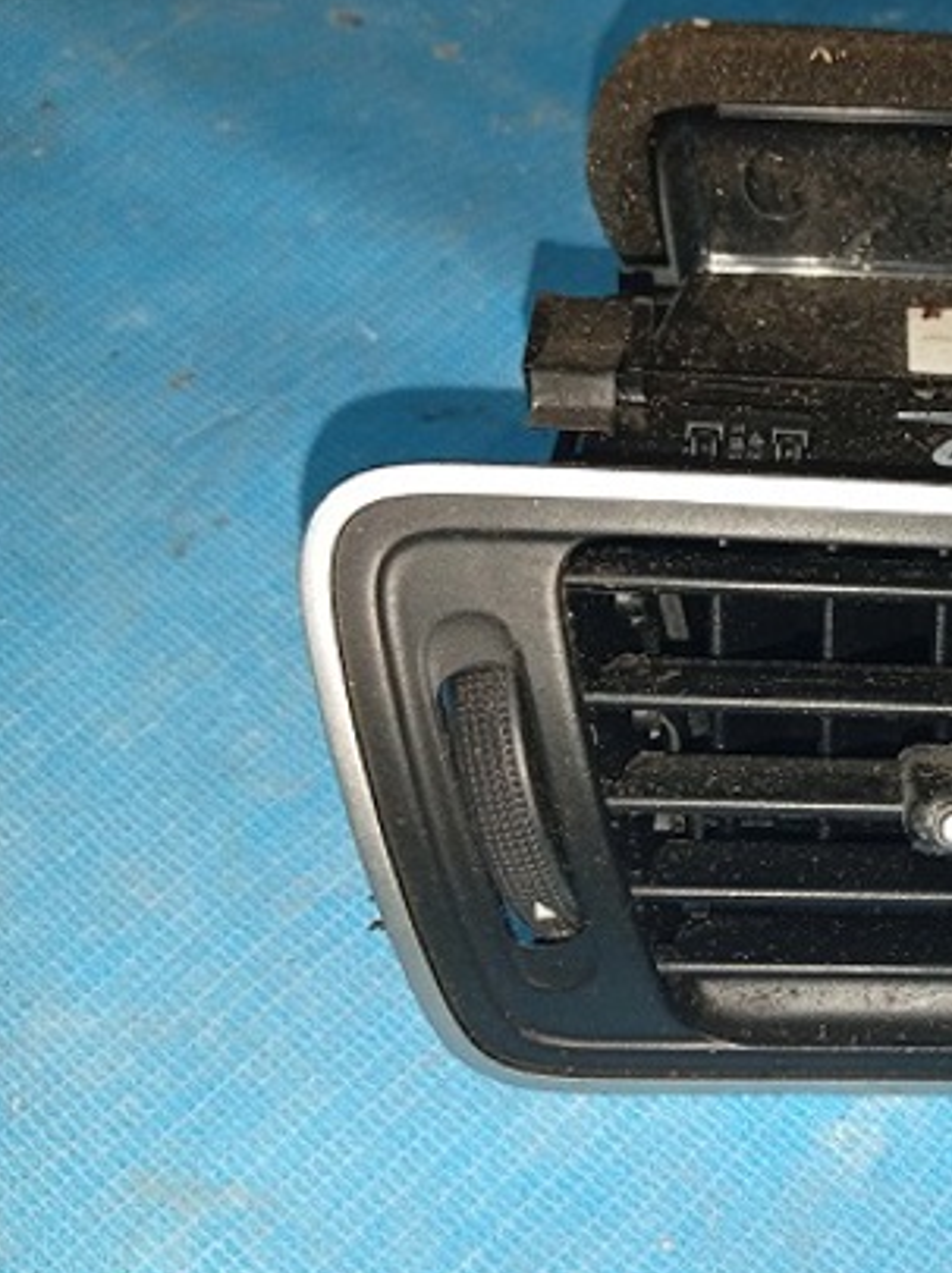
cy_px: 666
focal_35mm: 41
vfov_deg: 45.8
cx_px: 979
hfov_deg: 32.0
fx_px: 1506
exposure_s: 1/33.3
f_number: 1.8
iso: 562
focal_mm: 3.96
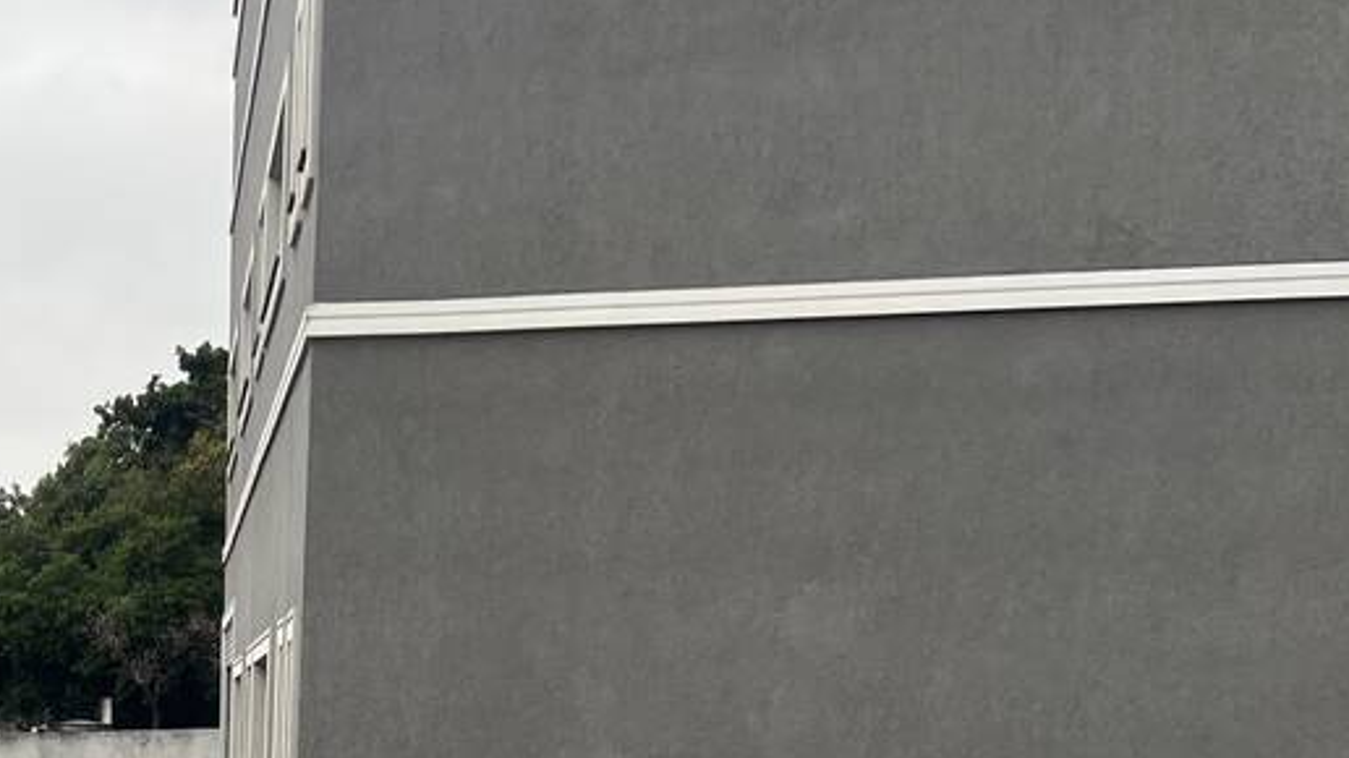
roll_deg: +0.7
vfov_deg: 13.9
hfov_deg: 24.0
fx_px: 2825
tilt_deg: -10.6
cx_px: -335
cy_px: 1296
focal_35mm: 79
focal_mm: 5.7
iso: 50
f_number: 1.5
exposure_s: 1/628
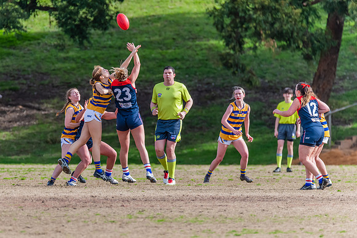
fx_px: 6918
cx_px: 122
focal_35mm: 697
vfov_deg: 2.0
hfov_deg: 3.0
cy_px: 116
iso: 800
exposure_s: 1/1600
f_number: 6.3
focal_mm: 500
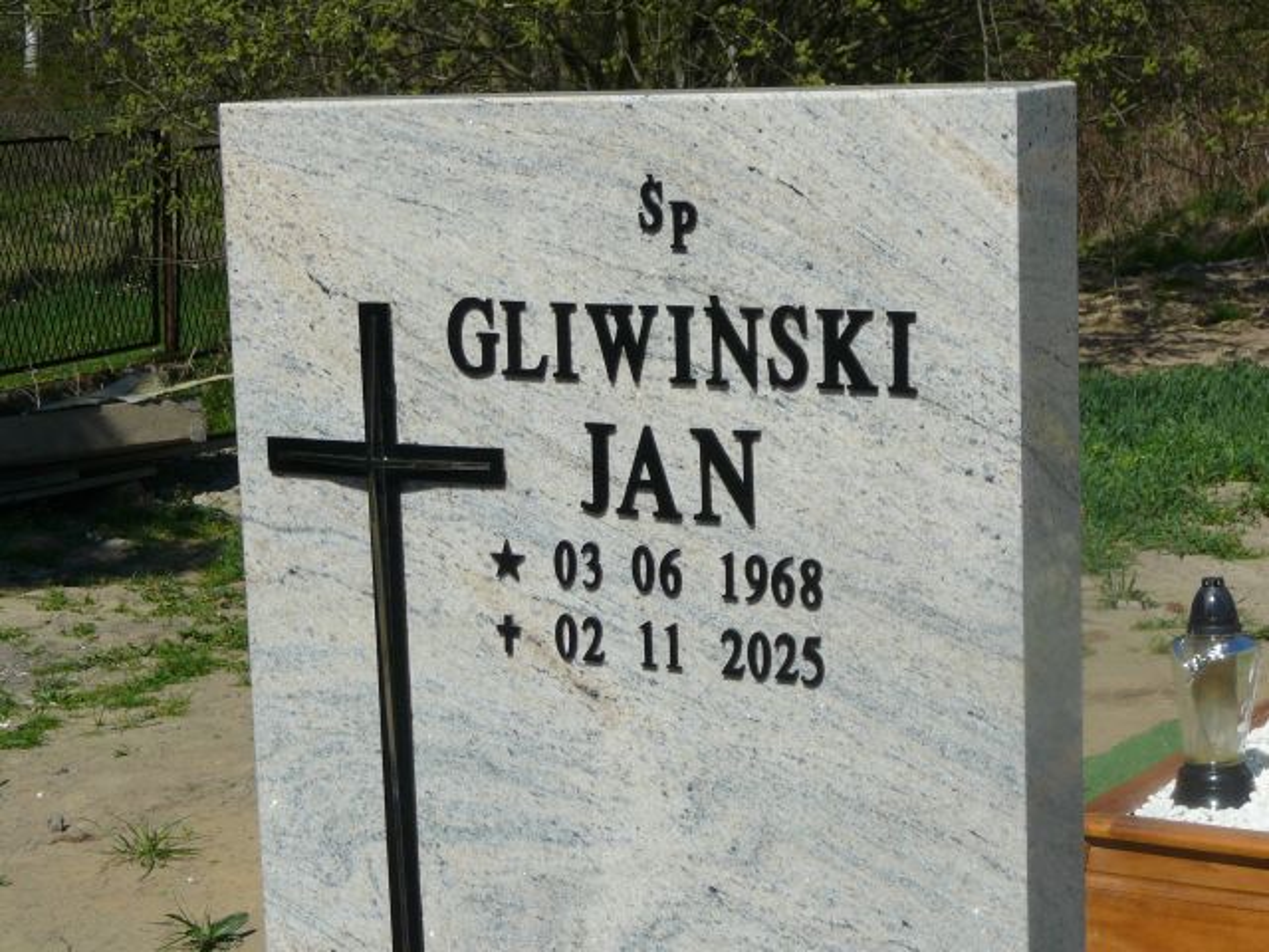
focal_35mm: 77
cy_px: 476
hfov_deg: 25.3
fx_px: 2823
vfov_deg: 19.1
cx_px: 634
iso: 80
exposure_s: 1/500
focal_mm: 11.5
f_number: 6.3
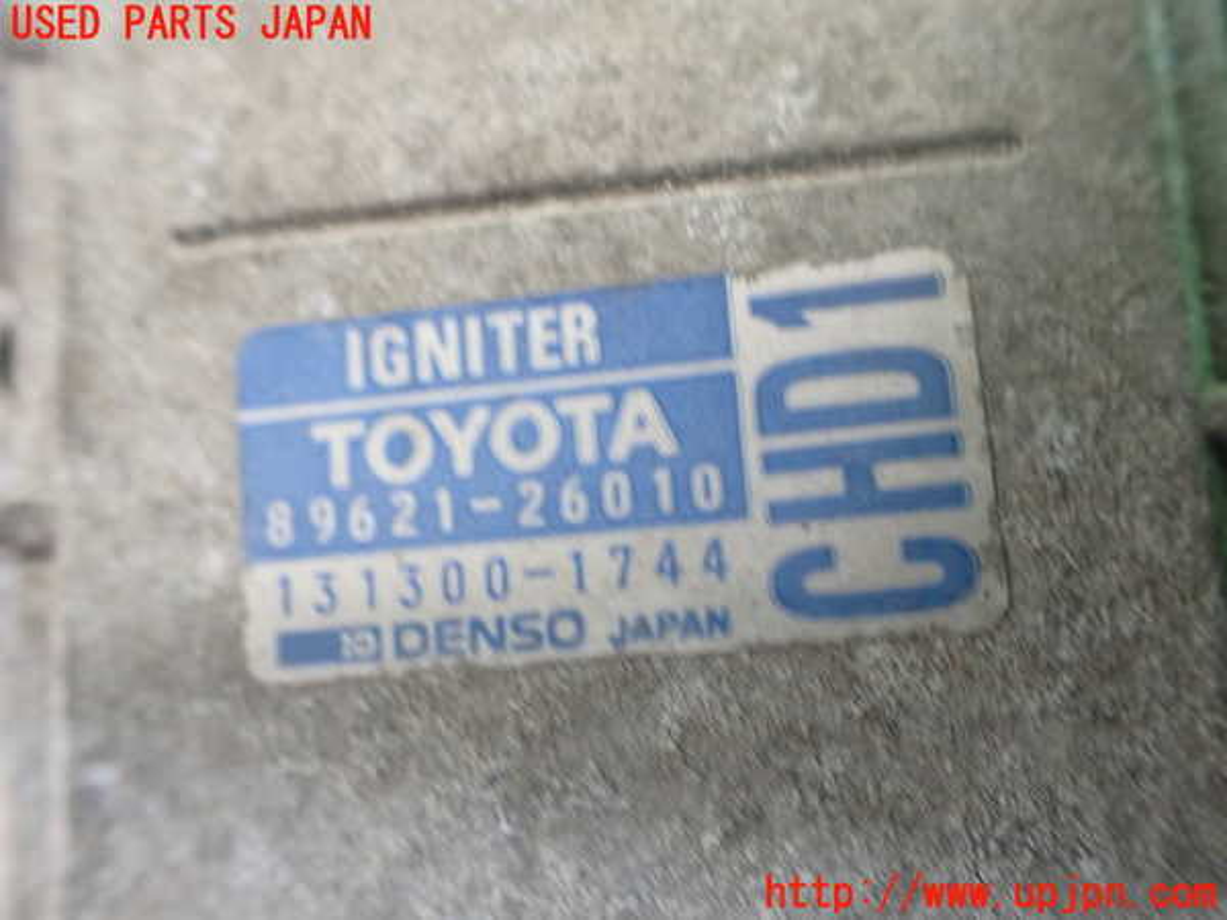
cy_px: 460
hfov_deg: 60.0
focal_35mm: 30
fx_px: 1063
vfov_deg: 46.8
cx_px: 614
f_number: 2.3
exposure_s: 1/30
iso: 800
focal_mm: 5.4
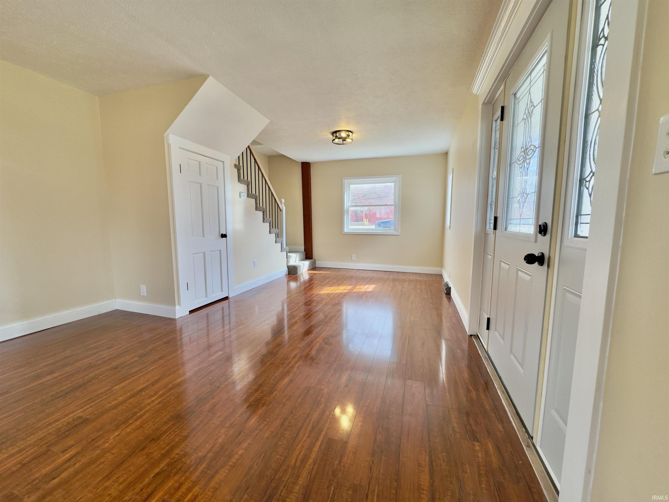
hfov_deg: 102.1
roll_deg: -0.2
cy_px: 251
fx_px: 271
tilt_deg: -7.0
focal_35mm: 14
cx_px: 334
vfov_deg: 85.7
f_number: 2.2
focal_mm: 2.22
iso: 64
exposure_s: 1/120
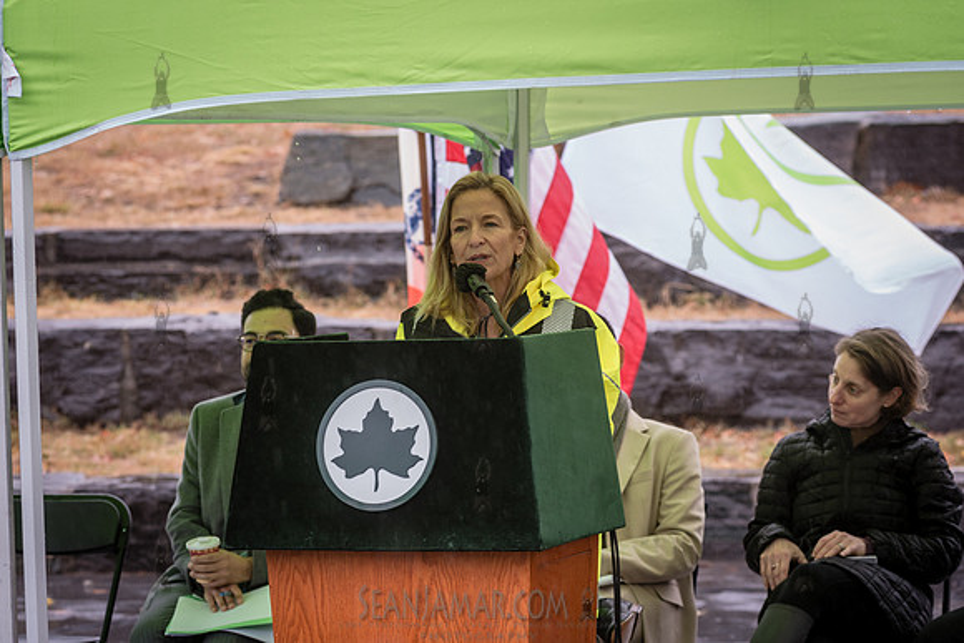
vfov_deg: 10.5
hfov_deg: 15.7
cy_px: 321
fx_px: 3493
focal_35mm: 130
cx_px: 470
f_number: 5.6
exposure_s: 1/250
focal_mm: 125
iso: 640
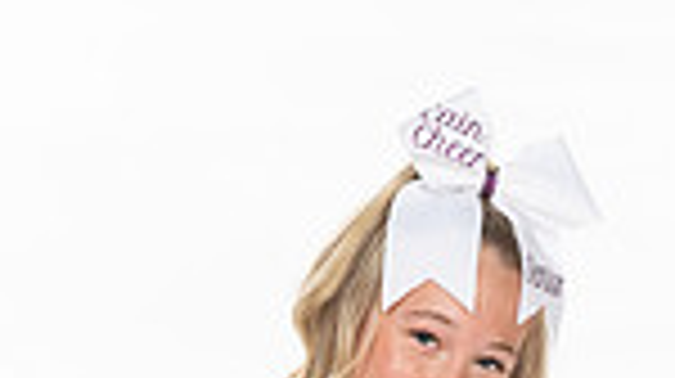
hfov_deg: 9.8
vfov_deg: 5.3
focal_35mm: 220
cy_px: 940
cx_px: 400
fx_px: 3933
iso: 800
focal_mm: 70
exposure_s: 1/320
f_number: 7.1
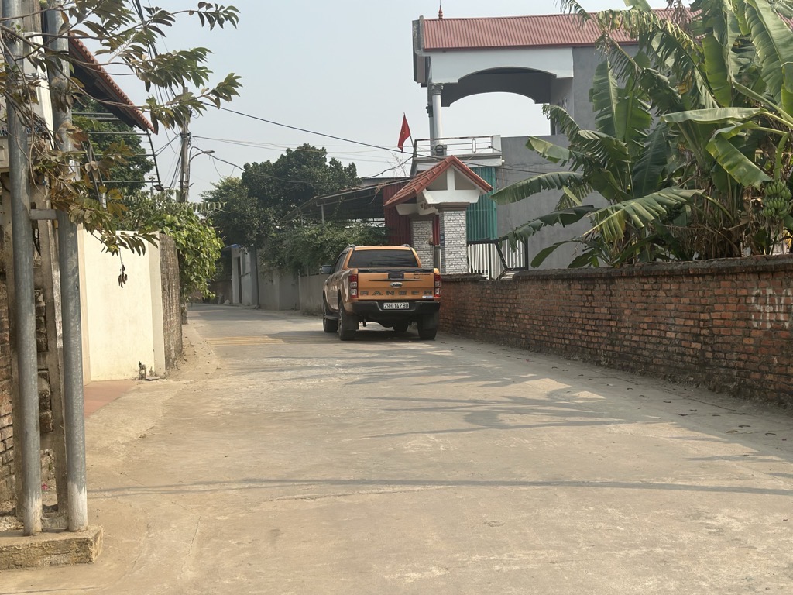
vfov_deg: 30.3
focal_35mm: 48
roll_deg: +2.3
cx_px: 396
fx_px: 1100
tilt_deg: -0.4
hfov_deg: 39.7
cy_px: 298
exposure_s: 1/5882
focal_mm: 6.86
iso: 80
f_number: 1.78
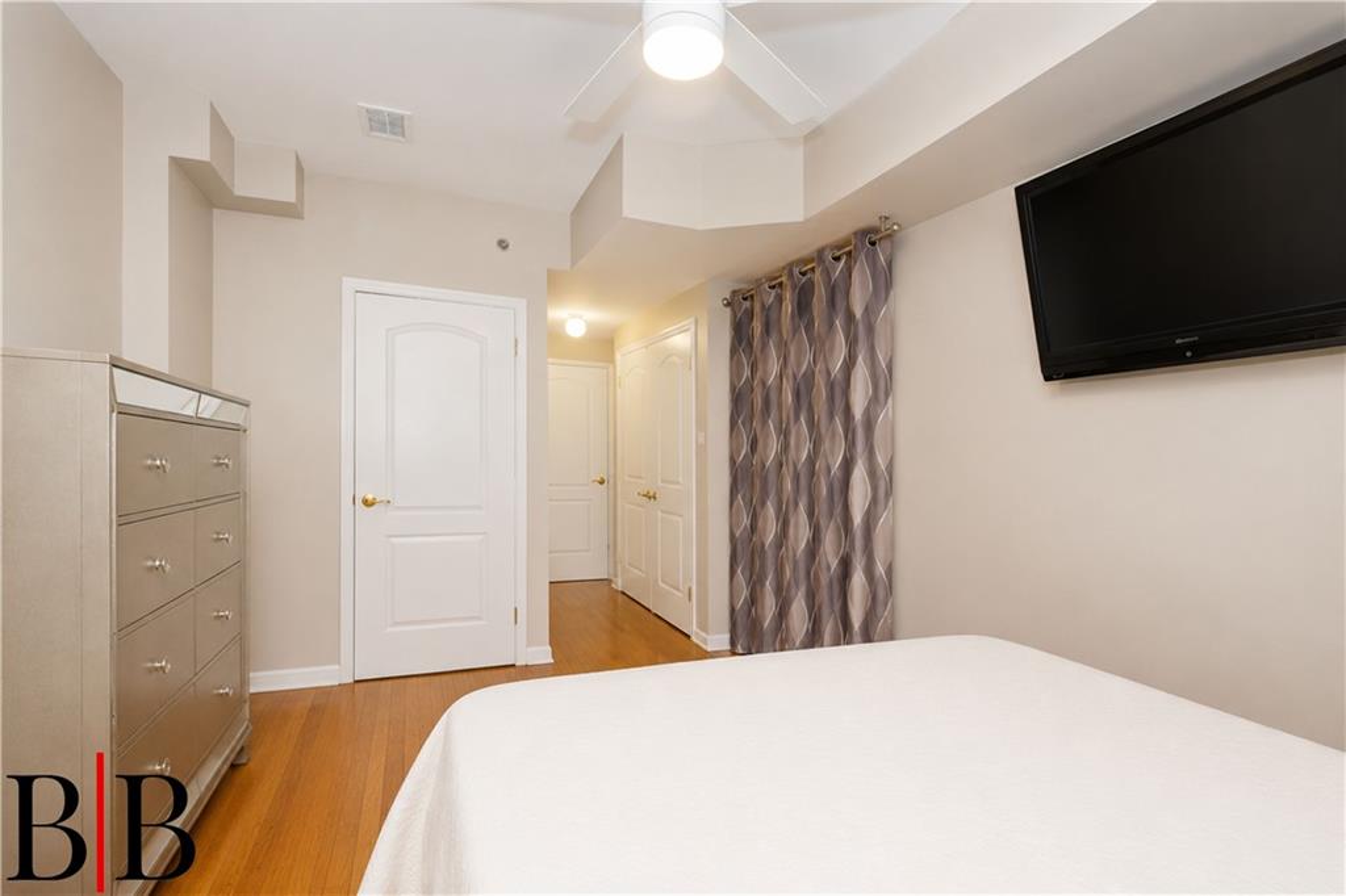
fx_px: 561
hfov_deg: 100.4
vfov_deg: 77.3
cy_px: 448
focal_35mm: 15
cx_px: 673
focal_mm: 10
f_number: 7.1
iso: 2000
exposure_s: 1/60
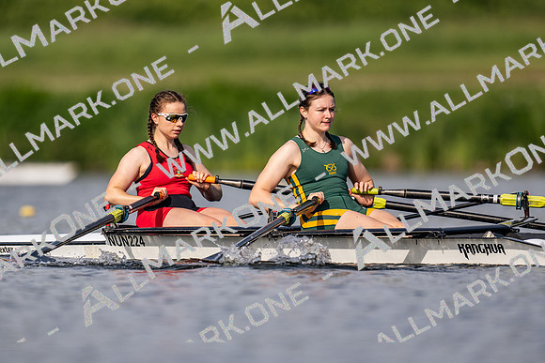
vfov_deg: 1.5
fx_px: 13635
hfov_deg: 2.3
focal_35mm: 900
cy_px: 182
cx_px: 272
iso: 220
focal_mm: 600
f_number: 4
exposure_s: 1/2500
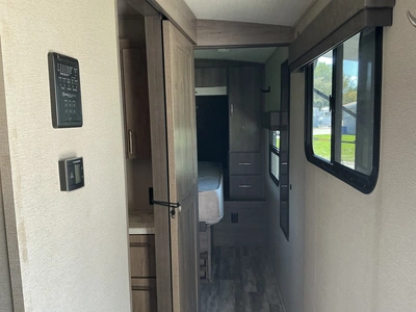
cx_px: 208
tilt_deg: -5.2
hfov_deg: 63.4
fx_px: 336
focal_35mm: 28
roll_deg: +1.0
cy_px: 156
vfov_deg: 49.7
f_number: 1.8
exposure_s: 1/72
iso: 64
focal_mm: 3
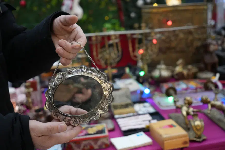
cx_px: 112
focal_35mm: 45
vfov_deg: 29.8
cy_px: 75
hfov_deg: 43.6
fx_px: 281
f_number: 4
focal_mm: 45
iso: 6400
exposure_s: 1/160
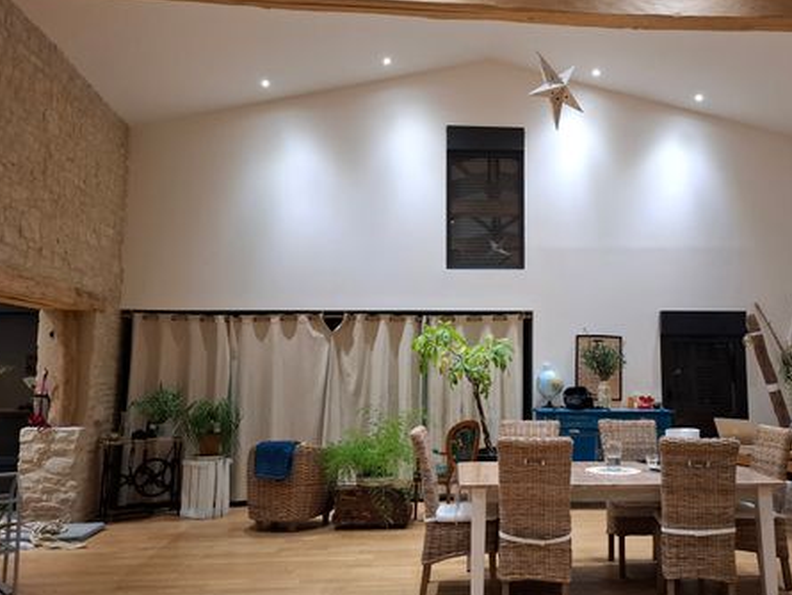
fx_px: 709
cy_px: 296
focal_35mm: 31
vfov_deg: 45.5
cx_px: 505
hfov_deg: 57.5
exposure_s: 1/33
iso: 400
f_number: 1.8
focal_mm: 5.54
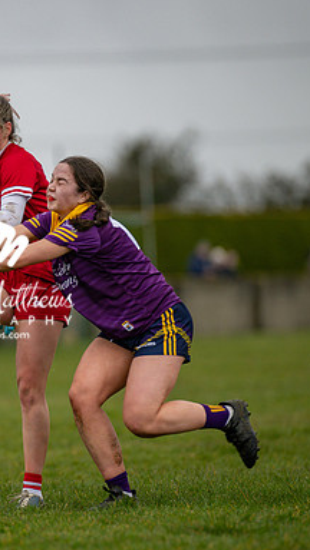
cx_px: -23
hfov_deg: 2.8
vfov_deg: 5.1
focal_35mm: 427
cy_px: 276
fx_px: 6240
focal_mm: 270
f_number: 2.8
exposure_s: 1/1000
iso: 320
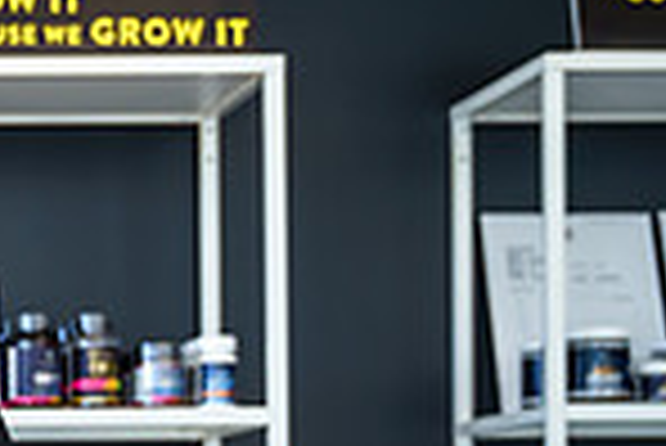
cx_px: -357
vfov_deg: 9.4
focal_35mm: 144
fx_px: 2667
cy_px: 526
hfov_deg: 13.4
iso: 640
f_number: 2.8
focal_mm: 35
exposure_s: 1/400
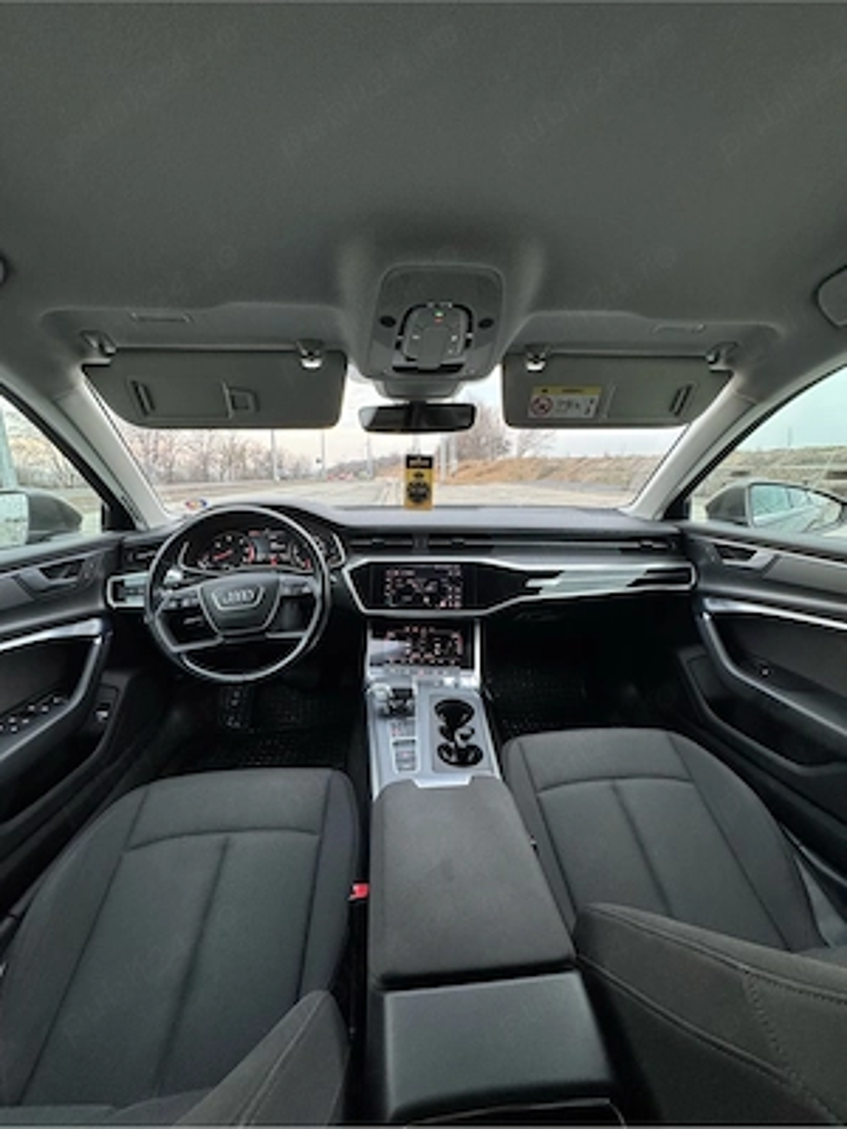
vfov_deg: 102.1
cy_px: 564
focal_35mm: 14
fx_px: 457
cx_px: 424
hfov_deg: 85.7
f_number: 2.2
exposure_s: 1/62
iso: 320
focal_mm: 2.22
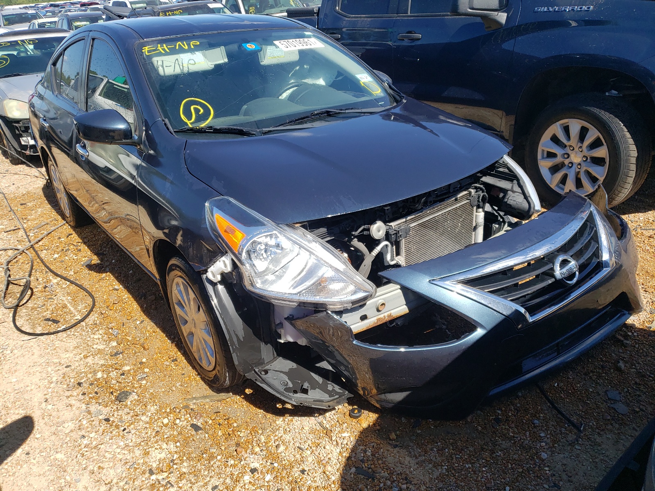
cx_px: 328
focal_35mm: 26
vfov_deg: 53.1
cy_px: 246
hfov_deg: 67.3
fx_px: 492
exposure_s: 1/1667
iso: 50
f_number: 1.5
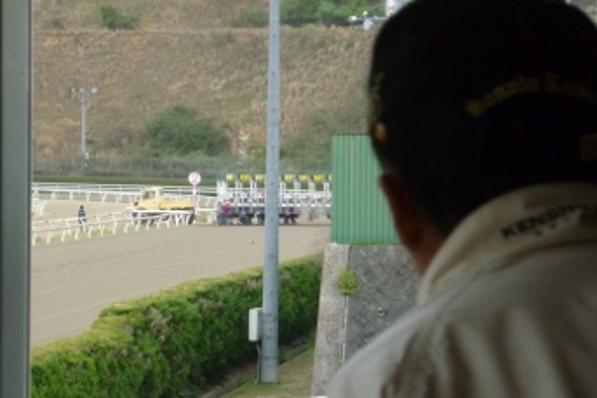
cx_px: 261
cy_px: 212
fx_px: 2654
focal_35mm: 160
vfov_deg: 8.6
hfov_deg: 12.8
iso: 400
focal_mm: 22
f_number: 5.9
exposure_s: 1/200
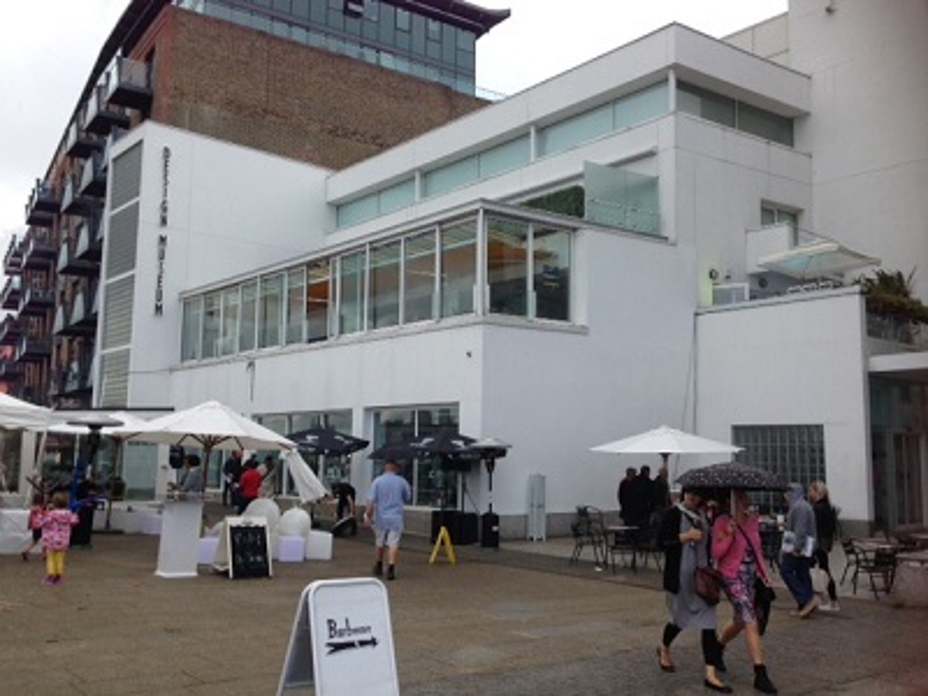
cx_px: 464
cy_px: 348
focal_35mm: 33
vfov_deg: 42.9
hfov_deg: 55.4
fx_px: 885
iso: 50
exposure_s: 1/733
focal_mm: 4.13
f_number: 2.4
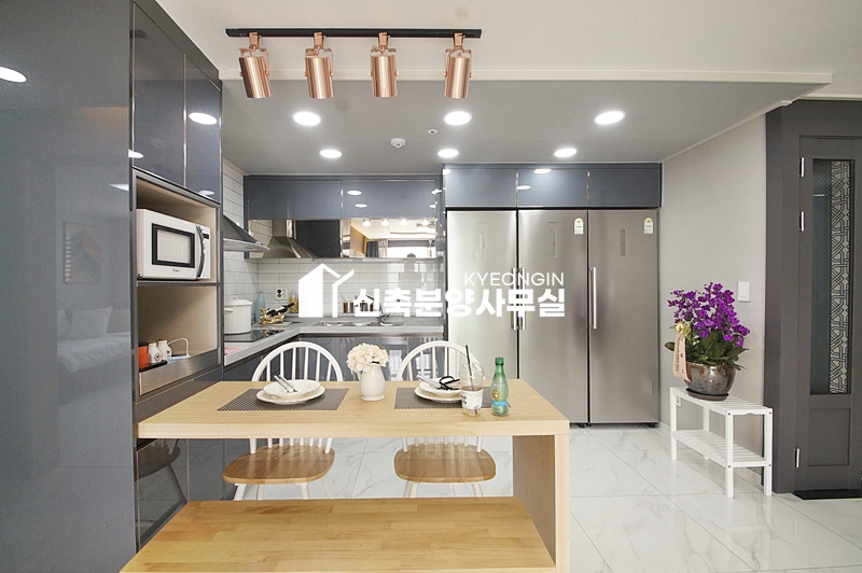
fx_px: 359
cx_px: 431
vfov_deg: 77.2
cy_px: 286
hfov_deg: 100.4
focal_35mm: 15
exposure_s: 1/40
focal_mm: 10
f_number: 9
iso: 800
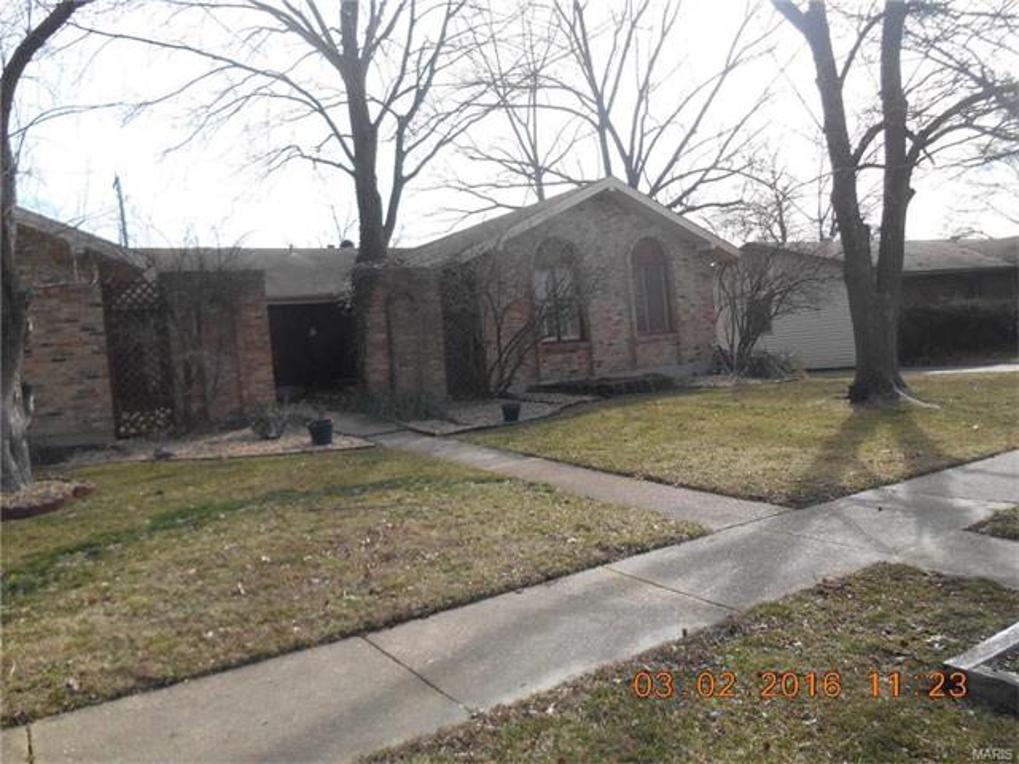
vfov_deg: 53.1
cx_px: 510
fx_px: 765
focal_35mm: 26
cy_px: 382
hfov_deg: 67.3
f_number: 3.4
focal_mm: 4.7
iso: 80
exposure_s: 1/500
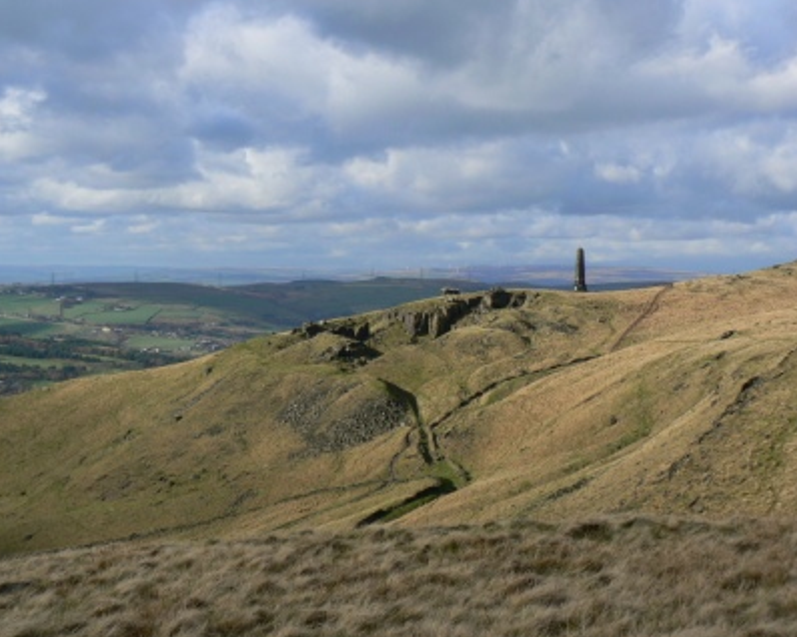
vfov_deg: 21.8
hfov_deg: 27.1
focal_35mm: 70
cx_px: 368
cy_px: 318
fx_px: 1650
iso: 80
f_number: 6.3
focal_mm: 11
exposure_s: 1/500
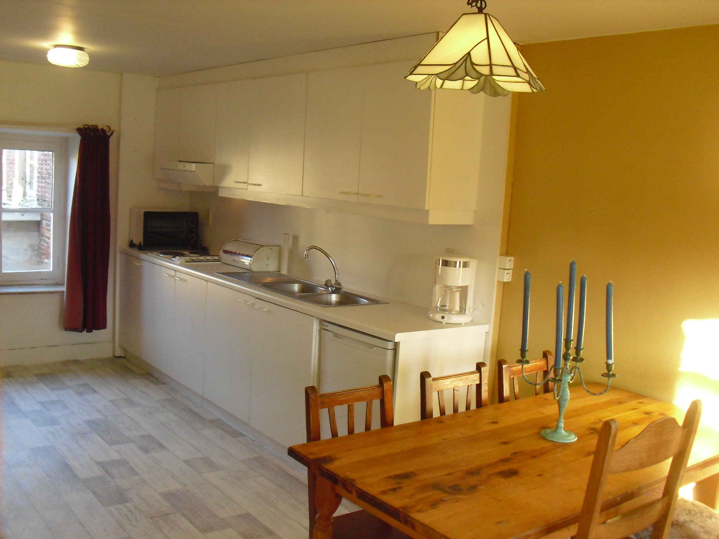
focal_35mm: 36
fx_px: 748
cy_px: 270
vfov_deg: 39.7
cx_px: 360
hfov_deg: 51.4
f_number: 3.1
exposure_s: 1/80
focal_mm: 6.3
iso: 400
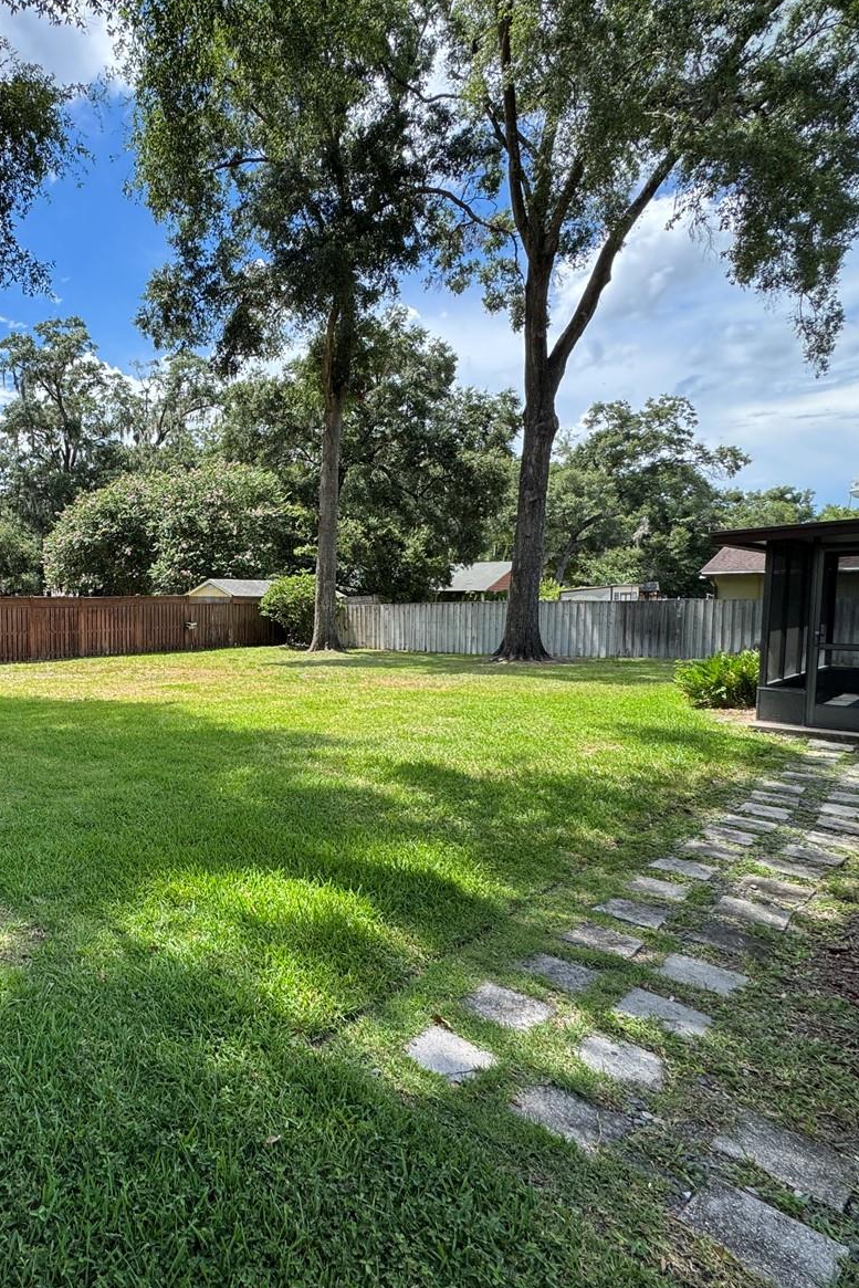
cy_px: 648
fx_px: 716
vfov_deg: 84.0
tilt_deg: -3.3
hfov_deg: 56.4
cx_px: 145
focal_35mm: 20
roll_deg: -0.4
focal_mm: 2.22
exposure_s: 1/582
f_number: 2.2
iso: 50
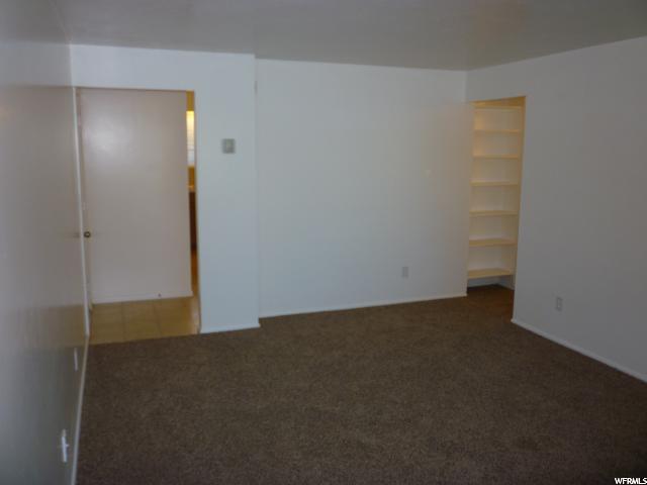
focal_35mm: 29
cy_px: 242
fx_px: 542
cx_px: 324
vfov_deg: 48.2
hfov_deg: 61.7
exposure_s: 1/30
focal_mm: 5.2
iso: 125
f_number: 3.3
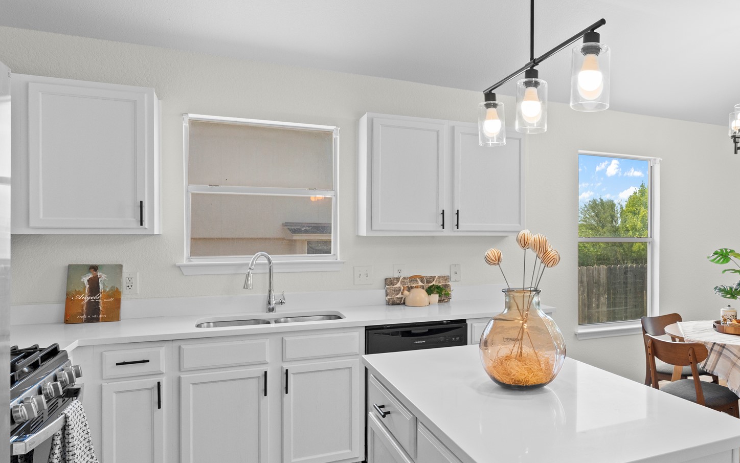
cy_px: 247
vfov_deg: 47.6
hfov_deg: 67.4
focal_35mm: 26
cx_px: 522
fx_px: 524
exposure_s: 1/20
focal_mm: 17
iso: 640
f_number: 7.1
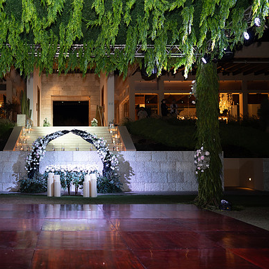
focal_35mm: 45
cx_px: 67
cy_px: 134
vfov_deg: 37.6
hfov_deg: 36.7
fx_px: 396
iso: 800
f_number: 1.8
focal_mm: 35
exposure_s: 1/200
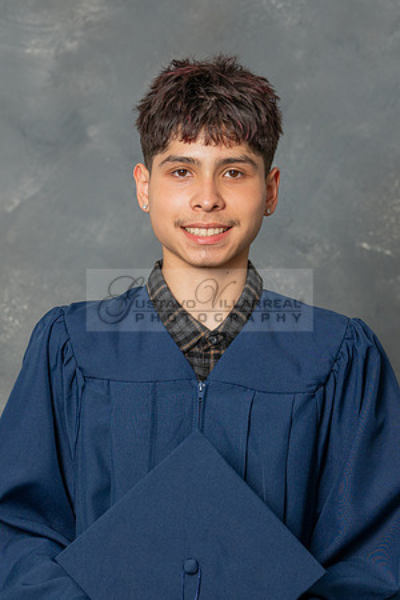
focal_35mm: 137
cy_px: 413
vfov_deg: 14.9
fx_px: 2288
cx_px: 205
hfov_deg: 10.0
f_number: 4
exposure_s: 1/200
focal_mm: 62
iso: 200
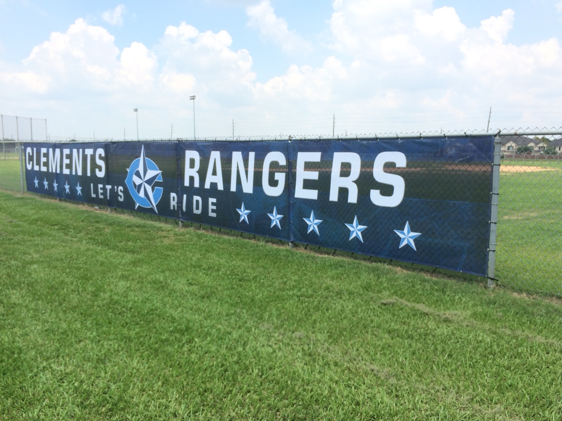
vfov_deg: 46.8
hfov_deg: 60.0
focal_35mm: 30
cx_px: 287
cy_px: 216
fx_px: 487
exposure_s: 1/1208
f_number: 2.2
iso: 32
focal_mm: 4.15
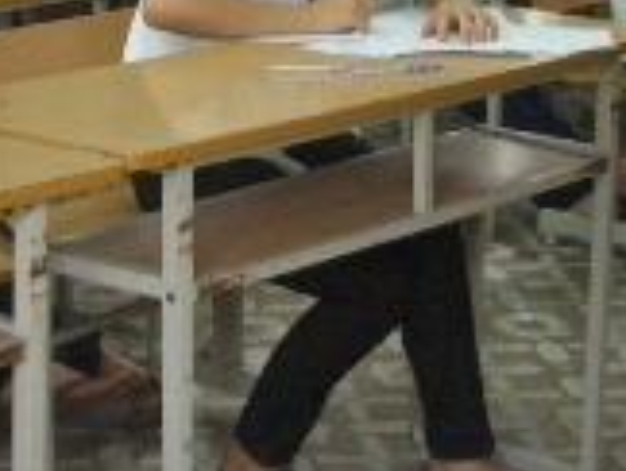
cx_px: 269
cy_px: -35
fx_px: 2083
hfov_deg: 17.1
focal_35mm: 115
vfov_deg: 12.7
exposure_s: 1/60
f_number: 2.6
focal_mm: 5.8
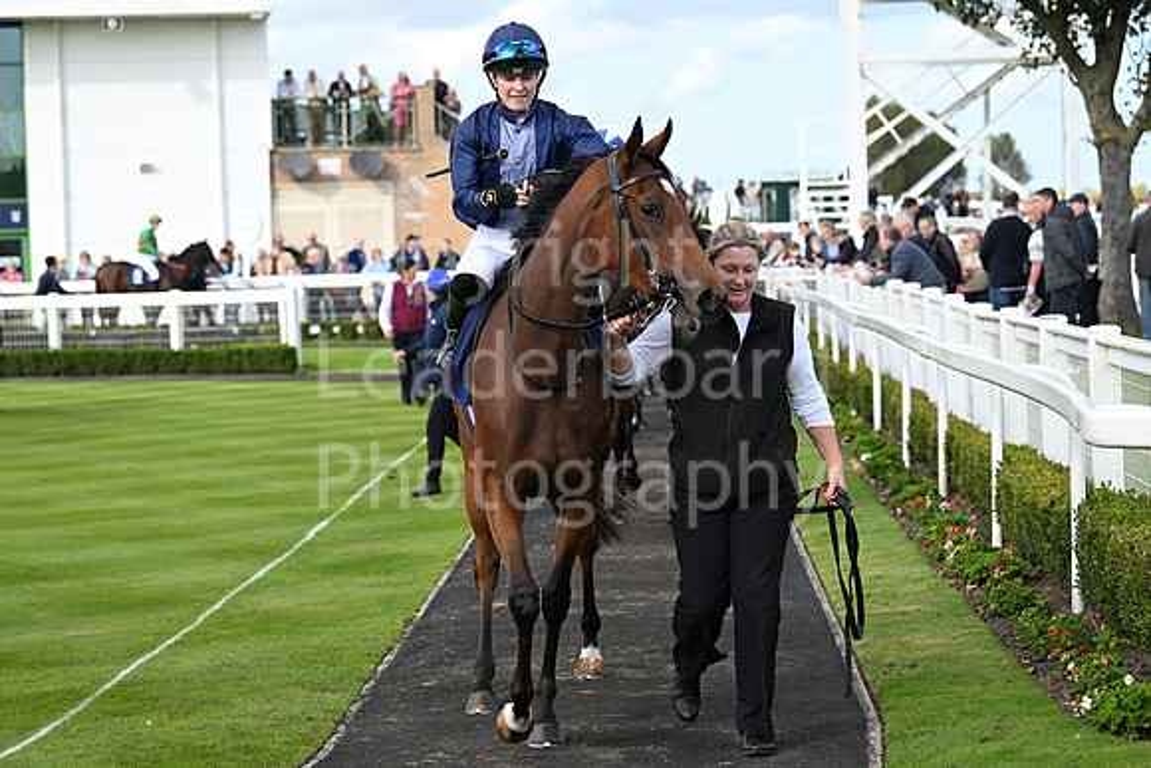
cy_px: 384
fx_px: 2878
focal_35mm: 90
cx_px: 576
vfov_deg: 15.2
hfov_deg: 22.6
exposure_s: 1/2000
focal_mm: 90
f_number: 4
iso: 500
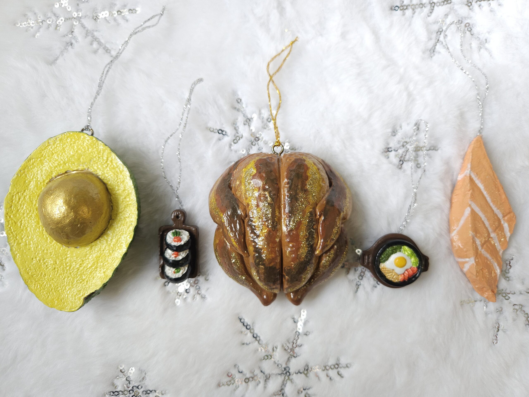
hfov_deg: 73.9
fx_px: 351
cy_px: 198
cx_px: 264
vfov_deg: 58.9
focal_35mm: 23
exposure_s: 1/20
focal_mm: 5.4
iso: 64
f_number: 1.8
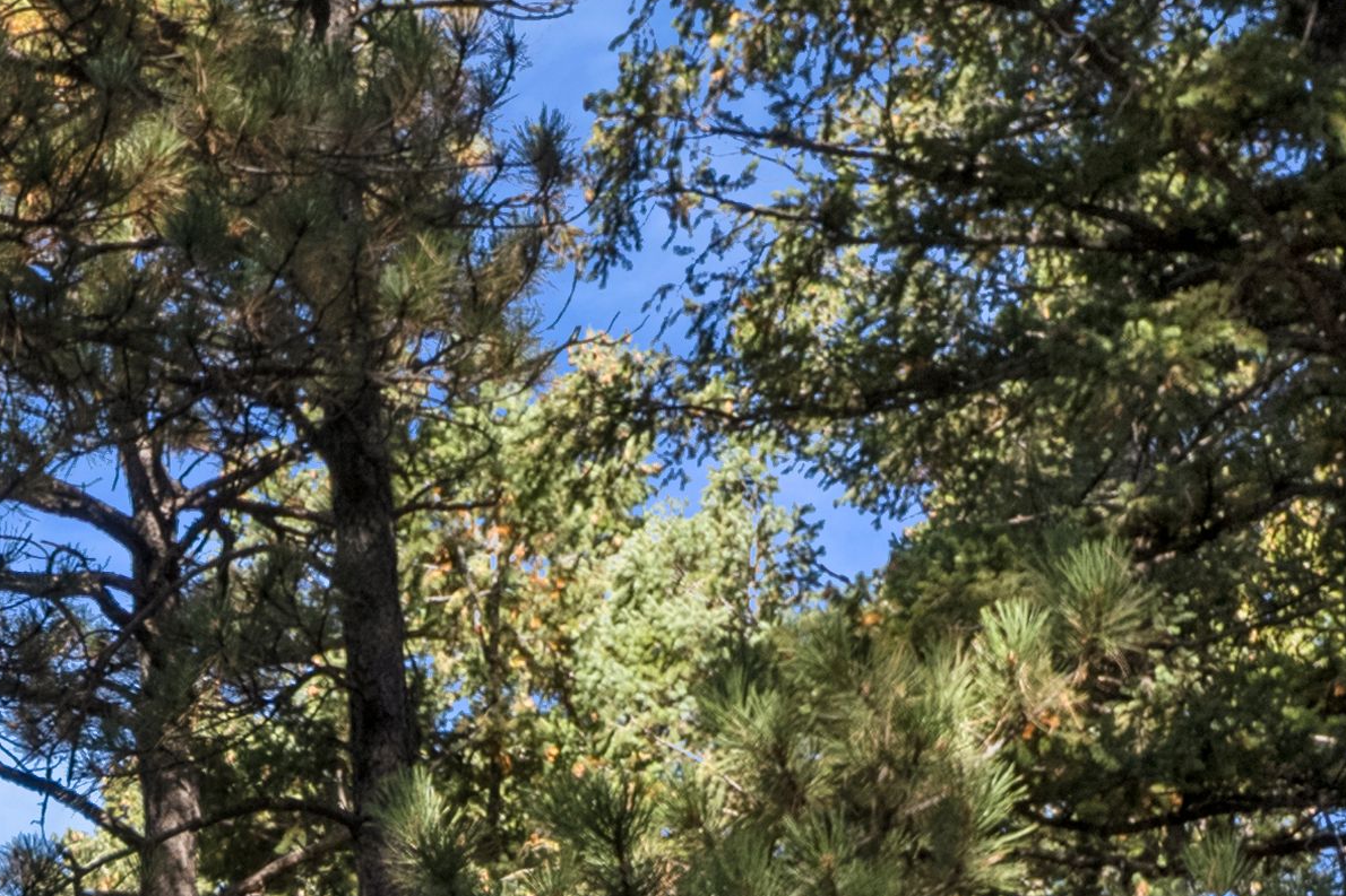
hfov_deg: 19.1
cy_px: 1957
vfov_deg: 11.7
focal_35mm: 101
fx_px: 3775
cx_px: -258
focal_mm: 8.38
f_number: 2.8
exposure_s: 1/250
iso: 110
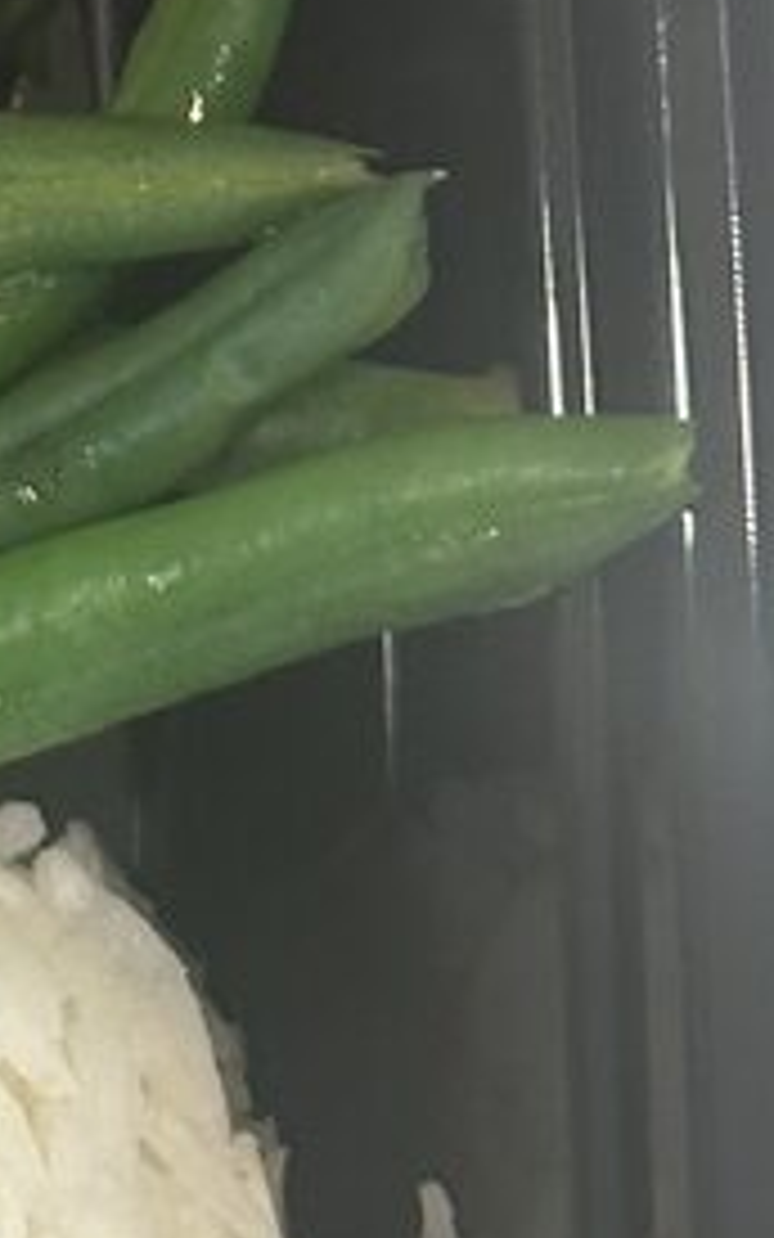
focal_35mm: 222
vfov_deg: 9.4
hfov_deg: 5.7
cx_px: -896
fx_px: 7489
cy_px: 108
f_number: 1.78
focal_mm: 6.86
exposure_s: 1/40
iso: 320
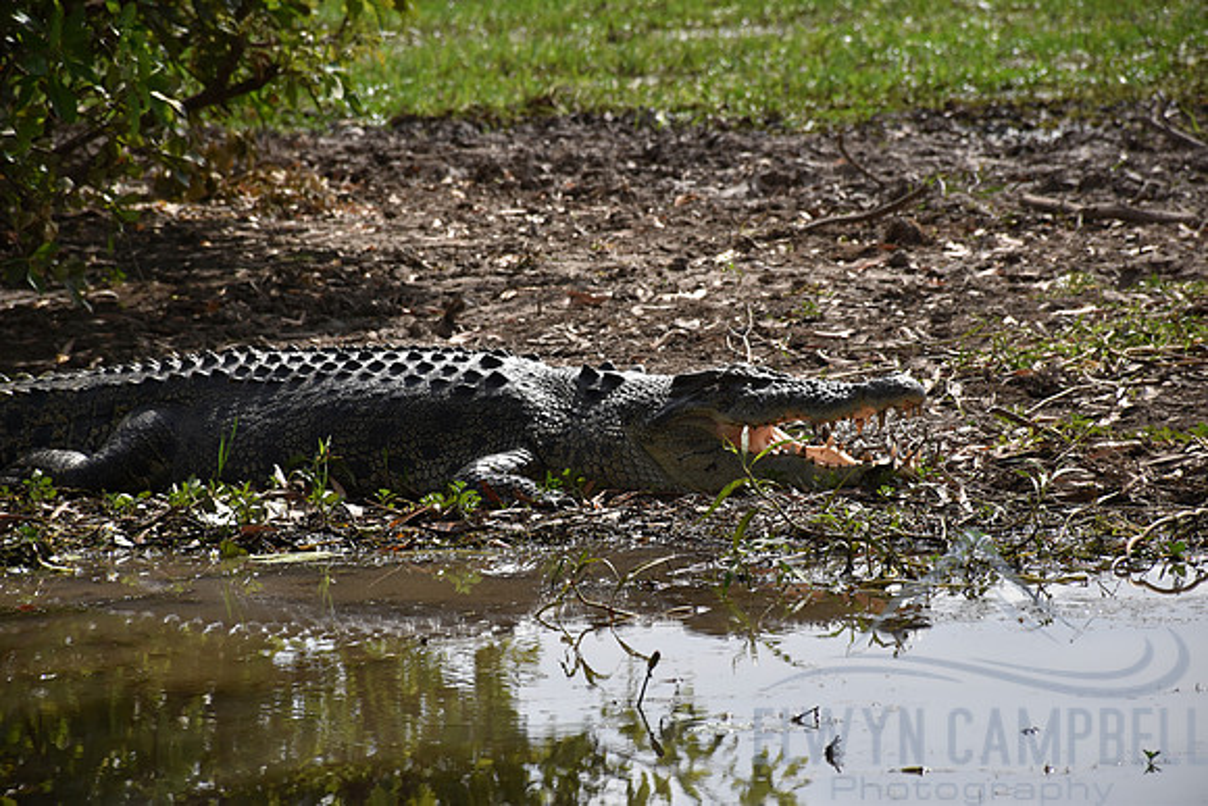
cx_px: 604
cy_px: 403
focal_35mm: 210
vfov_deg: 6.5
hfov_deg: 9.8
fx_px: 7048
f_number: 7.1
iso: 200
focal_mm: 140
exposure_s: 1/800
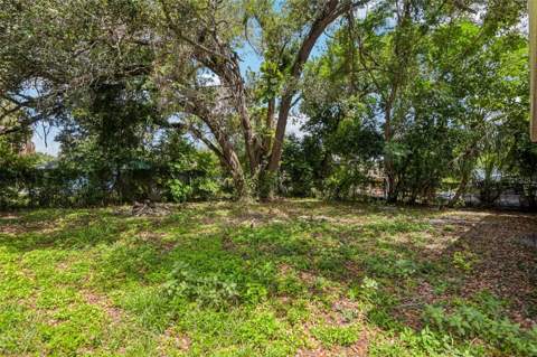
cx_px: 268
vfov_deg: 70.3
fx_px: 253
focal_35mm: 17
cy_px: 178
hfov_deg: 93.3
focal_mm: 17
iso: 400
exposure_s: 1/320
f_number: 8
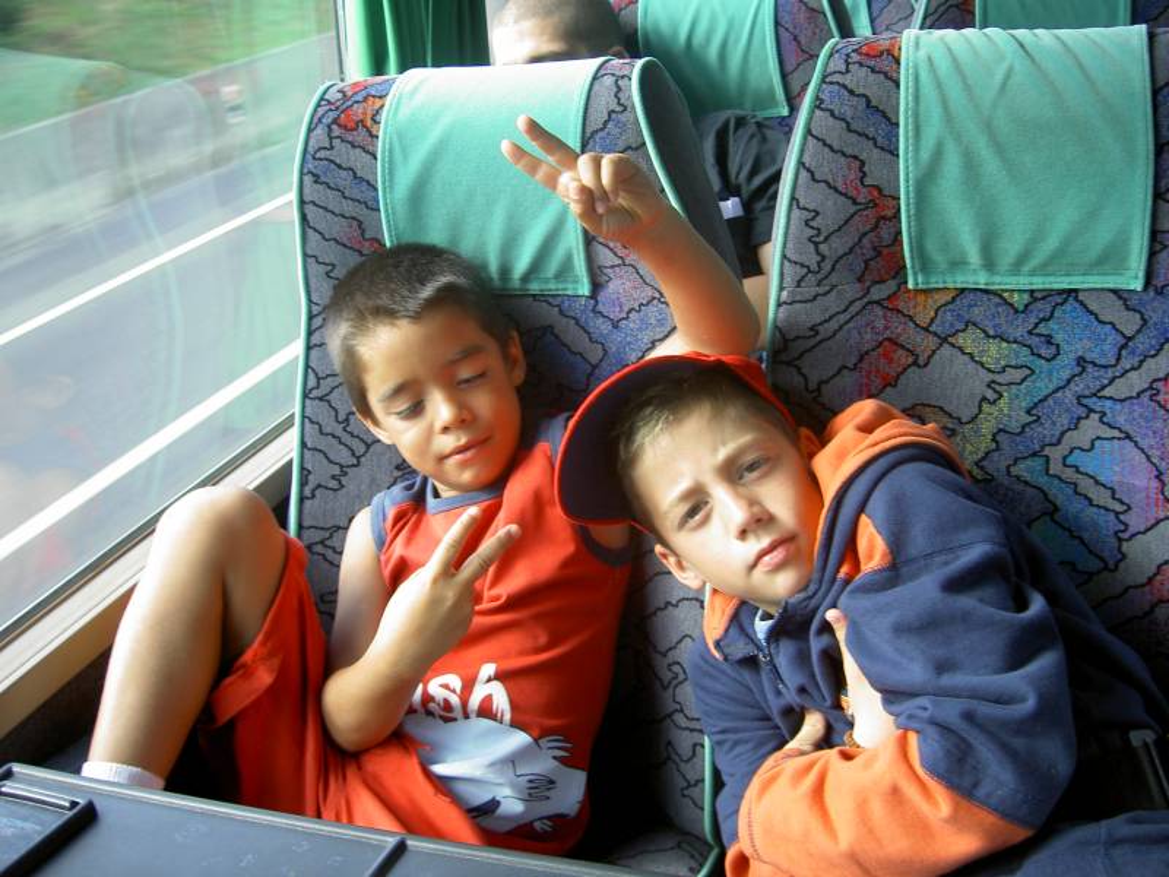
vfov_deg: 36.8
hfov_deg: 47.9
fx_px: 1317
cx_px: 584
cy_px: 438
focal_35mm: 39
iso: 100
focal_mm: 8
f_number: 2.8
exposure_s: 1/80
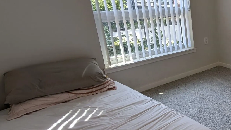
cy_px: 56
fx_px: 196
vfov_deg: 36.6
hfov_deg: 42.4
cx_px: 272
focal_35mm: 32
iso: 45
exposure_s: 1/183
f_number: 1.7
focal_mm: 2.02
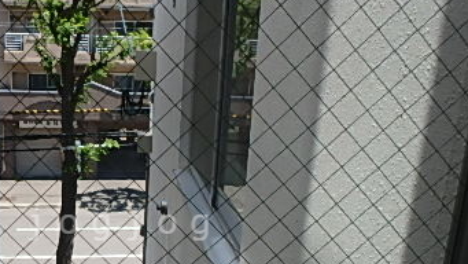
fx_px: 534
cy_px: 224
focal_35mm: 43
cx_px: 122
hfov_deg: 45.8
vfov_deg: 27.0
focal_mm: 3.7
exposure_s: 1/500
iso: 125
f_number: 3.5
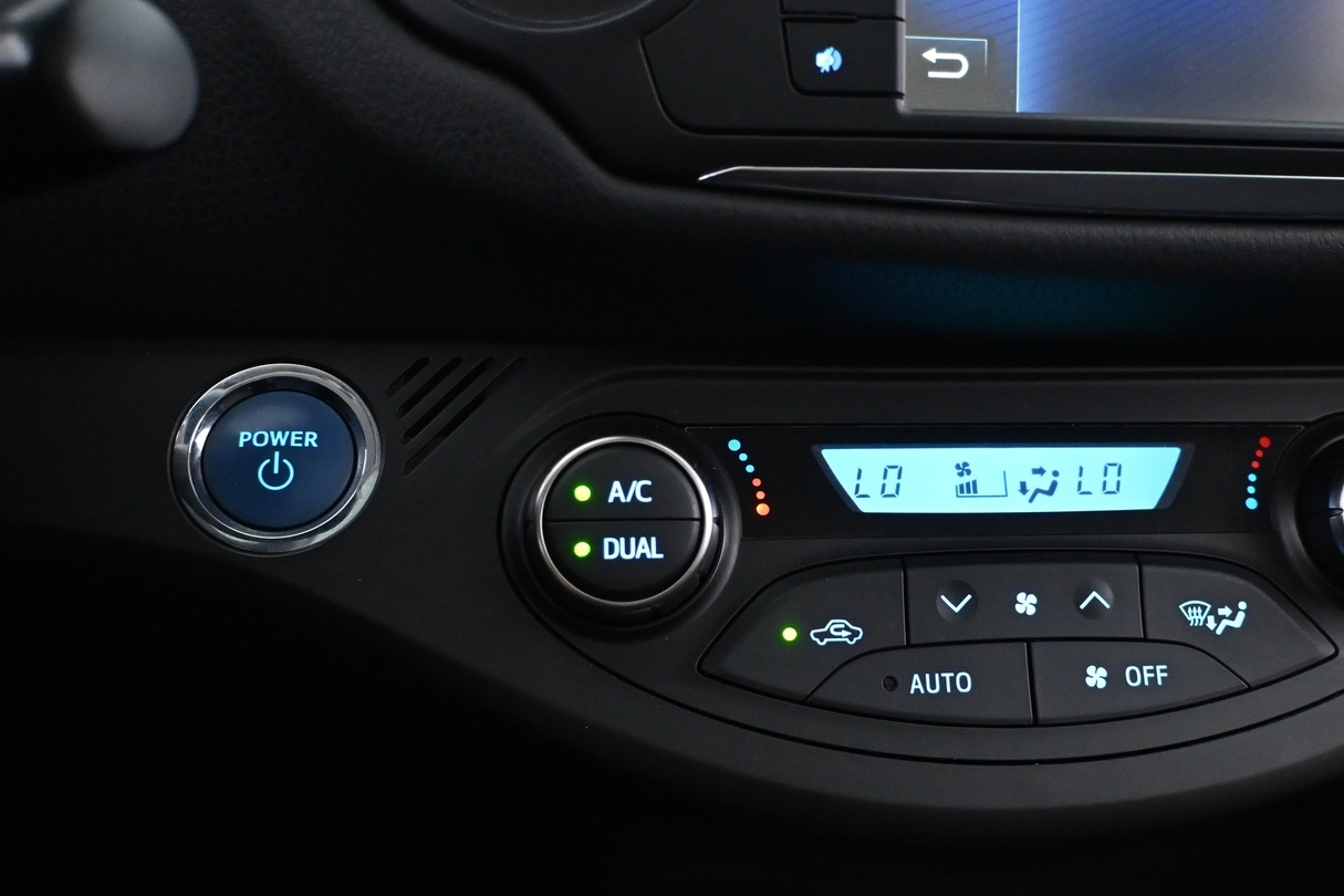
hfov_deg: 47.0
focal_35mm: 41
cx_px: 844
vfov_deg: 32.6
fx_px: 1531
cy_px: 482
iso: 4500
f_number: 4
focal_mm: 20.5
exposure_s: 1/30
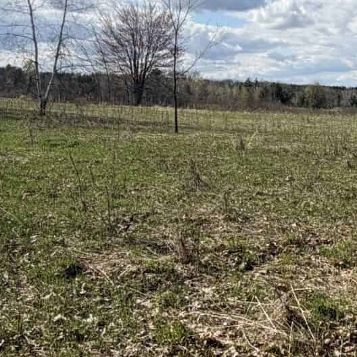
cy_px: 158
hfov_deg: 26.7
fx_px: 700
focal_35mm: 60
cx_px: 373
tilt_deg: -5.0
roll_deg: -2.3
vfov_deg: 28.6
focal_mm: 2.22
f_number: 2.2
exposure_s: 1/985
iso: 20
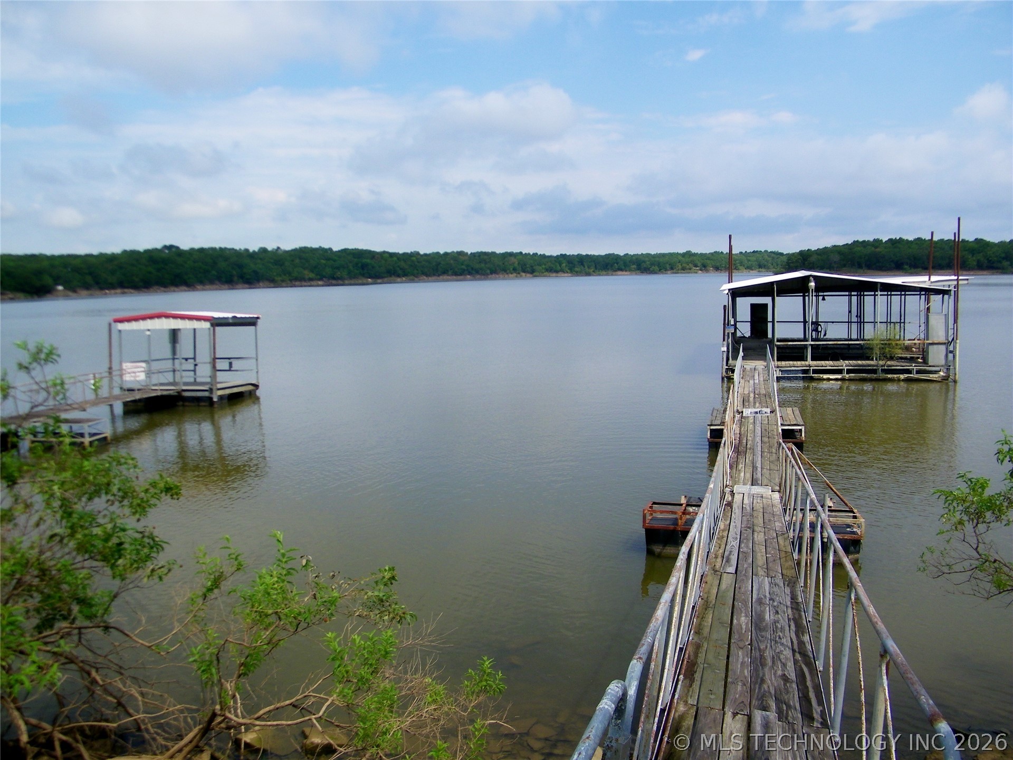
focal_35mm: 28
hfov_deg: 63.4
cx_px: 506
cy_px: 380
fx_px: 819
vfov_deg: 49.7
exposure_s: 1/320
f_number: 7
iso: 80
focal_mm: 5
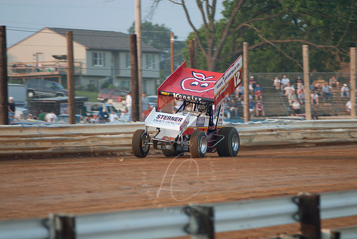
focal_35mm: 300
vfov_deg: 4.6
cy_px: 120
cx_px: 178
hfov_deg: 6.9
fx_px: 2978
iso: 100
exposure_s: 1/400
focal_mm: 200
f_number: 2.8
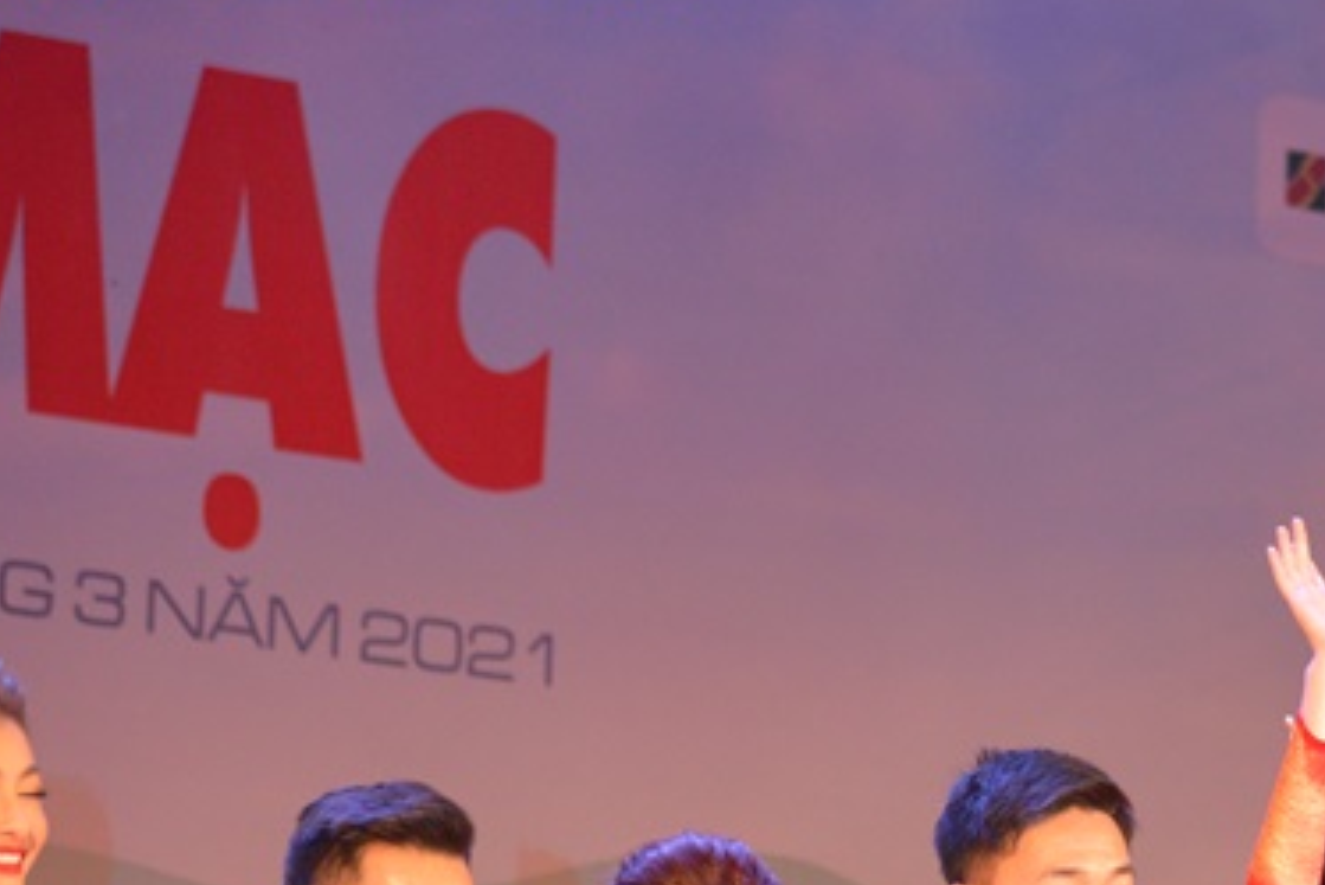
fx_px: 10824
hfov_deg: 7.0
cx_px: 1416
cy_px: 826
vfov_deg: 4.7
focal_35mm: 294
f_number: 4
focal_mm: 120
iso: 2000
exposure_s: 1/500
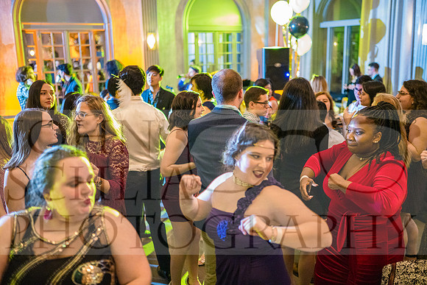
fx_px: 415
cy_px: 142
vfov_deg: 37.9
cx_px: 214
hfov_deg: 54.4
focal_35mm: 35
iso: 8000
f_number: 1.4
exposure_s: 1/50
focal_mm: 35
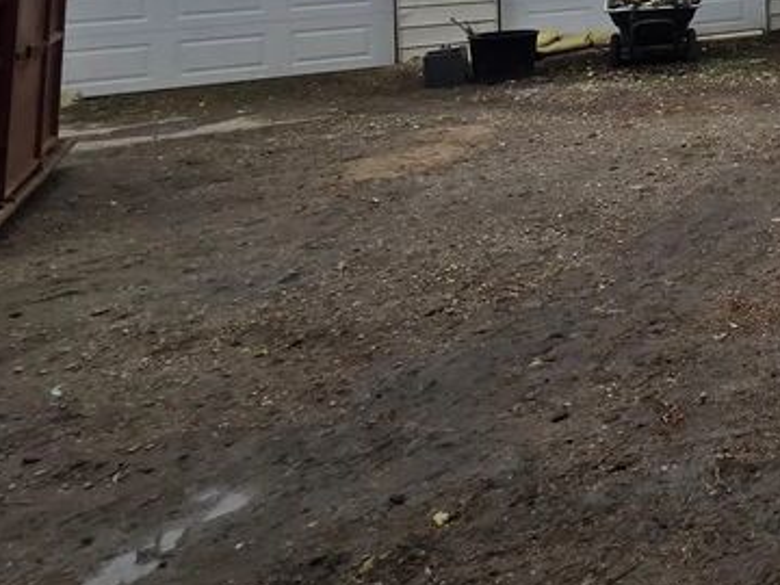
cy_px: -95
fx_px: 834
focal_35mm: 37
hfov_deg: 34.3
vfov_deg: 32.7
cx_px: 1031
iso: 40
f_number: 1.9
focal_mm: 2.2
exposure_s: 1/375
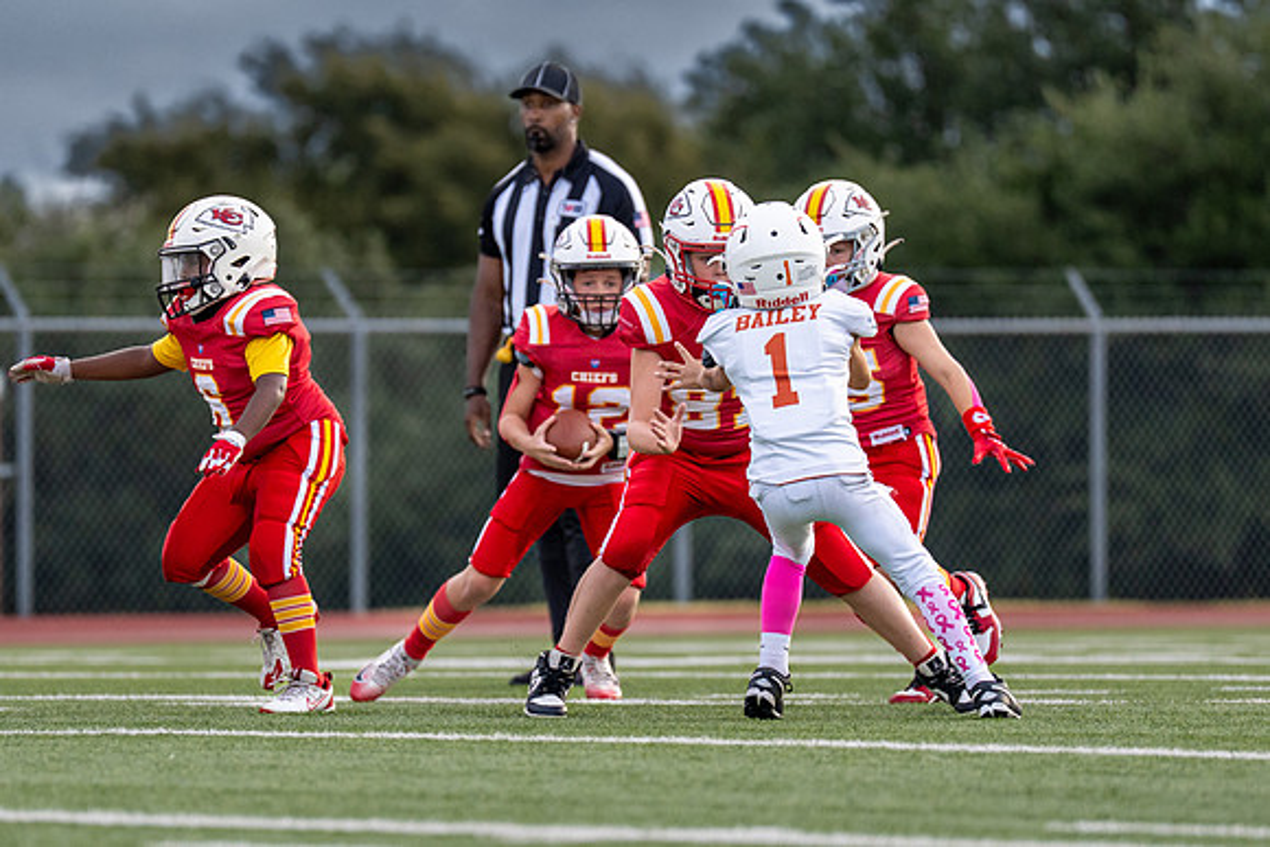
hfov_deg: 4.8
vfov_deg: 3.2
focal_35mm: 425
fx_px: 15004
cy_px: 477
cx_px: 554
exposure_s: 1/2000
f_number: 2.8
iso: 400
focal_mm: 200
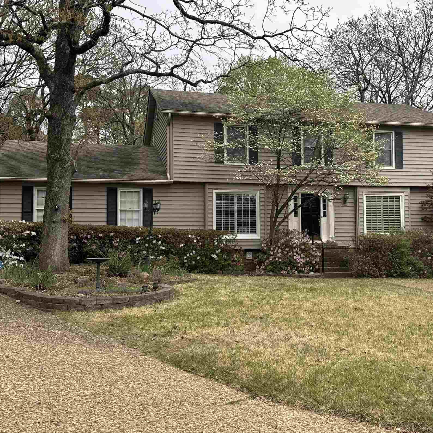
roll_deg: +0.6
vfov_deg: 40.9
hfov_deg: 40.7
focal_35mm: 41
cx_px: 266
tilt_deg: +3.8
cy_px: 209
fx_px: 580
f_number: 1.78
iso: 80
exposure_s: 1/792
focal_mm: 6.76
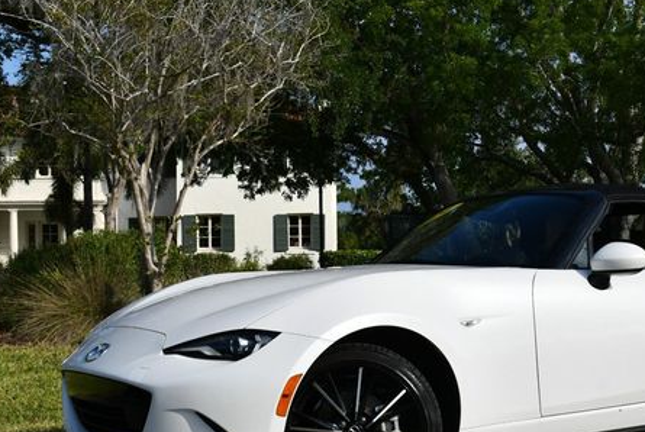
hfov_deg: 28.9
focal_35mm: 69
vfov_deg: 19.8
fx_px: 1238
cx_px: 457
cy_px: 223
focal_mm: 24
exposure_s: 1/320
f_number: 9
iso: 100
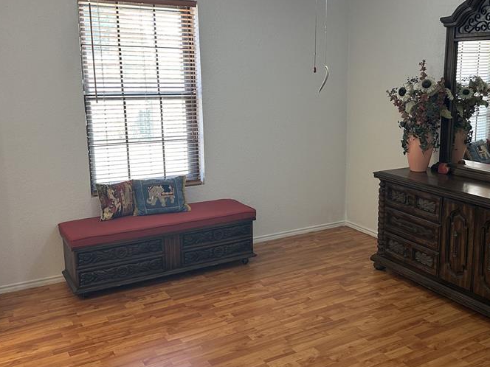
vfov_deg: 38.6
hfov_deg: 49.6
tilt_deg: -10.4
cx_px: 309
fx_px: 524
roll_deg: -0.2
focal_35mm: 37
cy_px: 169
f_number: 1.78
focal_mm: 6.86
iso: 200
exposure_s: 1/60
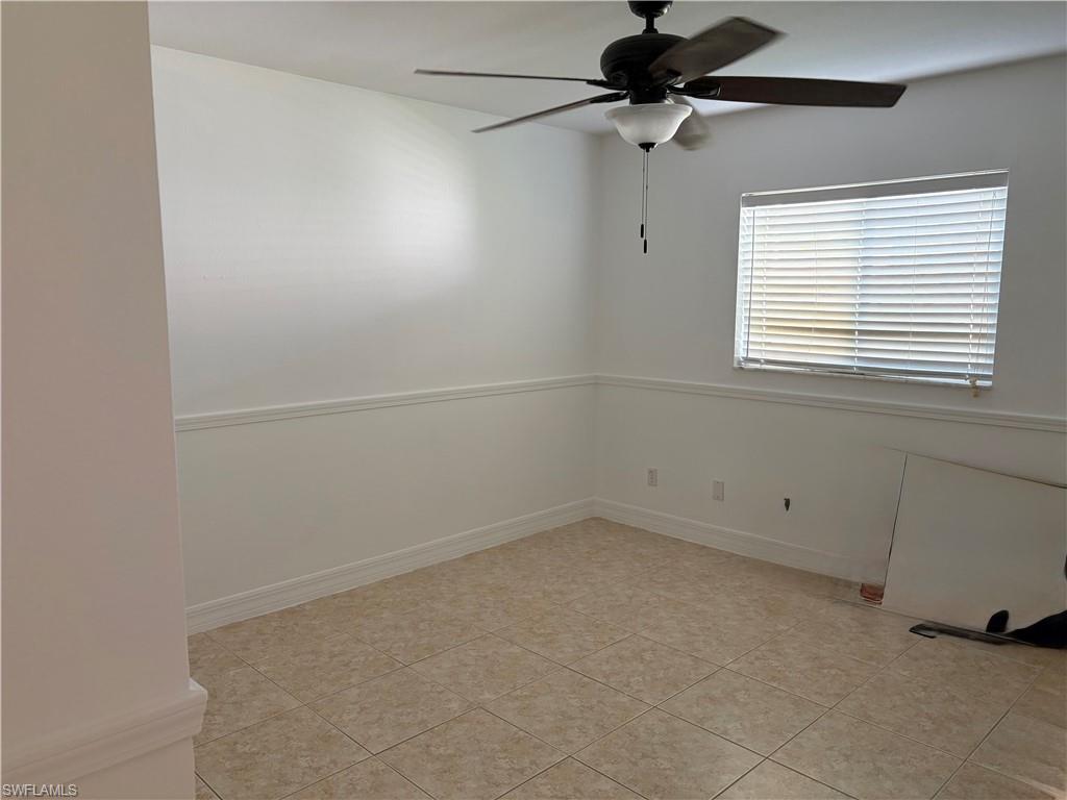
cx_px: 534
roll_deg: -0.6
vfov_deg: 53.1
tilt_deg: -7.8
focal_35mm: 26
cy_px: 400
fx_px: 801
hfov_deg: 67.3
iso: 160
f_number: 1.6
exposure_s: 1/60
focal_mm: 5.96
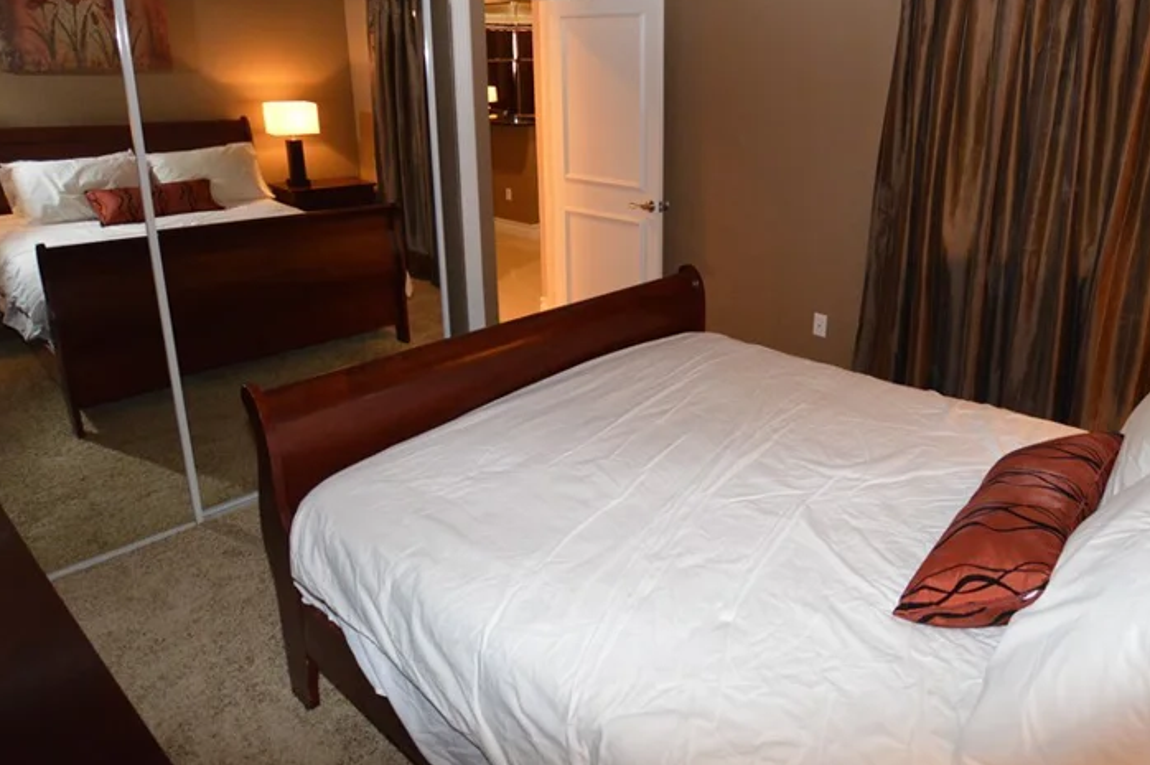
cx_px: 738
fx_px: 702
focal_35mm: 22
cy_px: 265
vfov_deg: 56.1
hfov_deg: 76.8
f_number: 3.5
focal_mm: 10
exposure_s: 1/60
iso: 1100
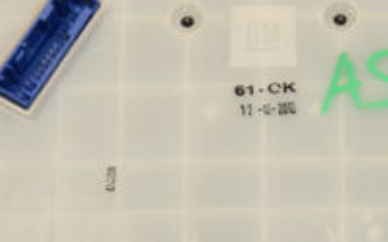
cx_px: 257
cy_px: 115
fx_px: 2019
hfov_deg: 11.0
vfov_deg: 6.9
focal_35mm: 191
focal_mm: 42
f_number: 9
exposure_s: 1/200
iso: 800
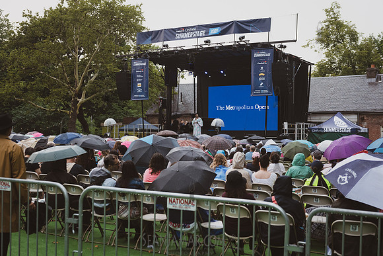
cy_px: 128
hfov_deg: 38.2
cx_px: 192
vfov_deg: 26.0
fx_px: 553
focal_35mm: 52
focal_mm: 52
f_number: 4.5
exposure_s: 1/500
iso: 1600
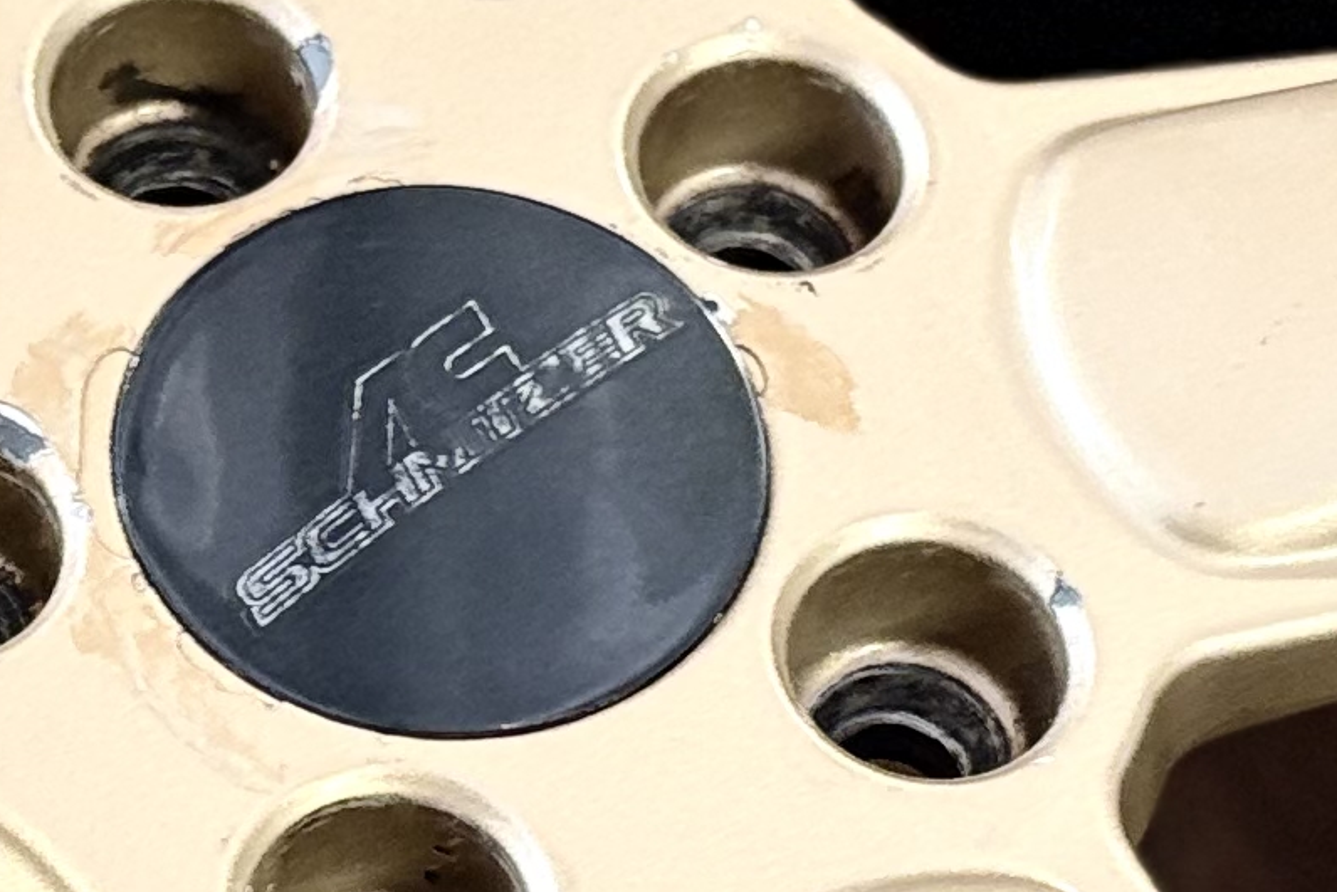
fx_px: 5089
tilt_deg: -61.6
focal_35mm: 137
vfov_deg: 10.0
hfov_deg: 14.9
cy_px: 838
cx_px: 217
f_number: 1.6
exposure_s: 1/60
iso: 320
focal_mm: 5.96
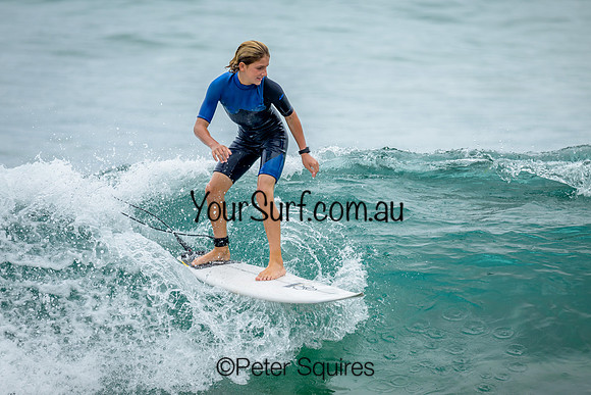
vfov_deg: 1.7
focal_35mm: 832
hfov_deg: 2.5
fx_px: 13665
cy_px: 190
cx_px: 284
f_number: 6.3
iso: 450
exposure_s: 1/2000
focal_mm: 800
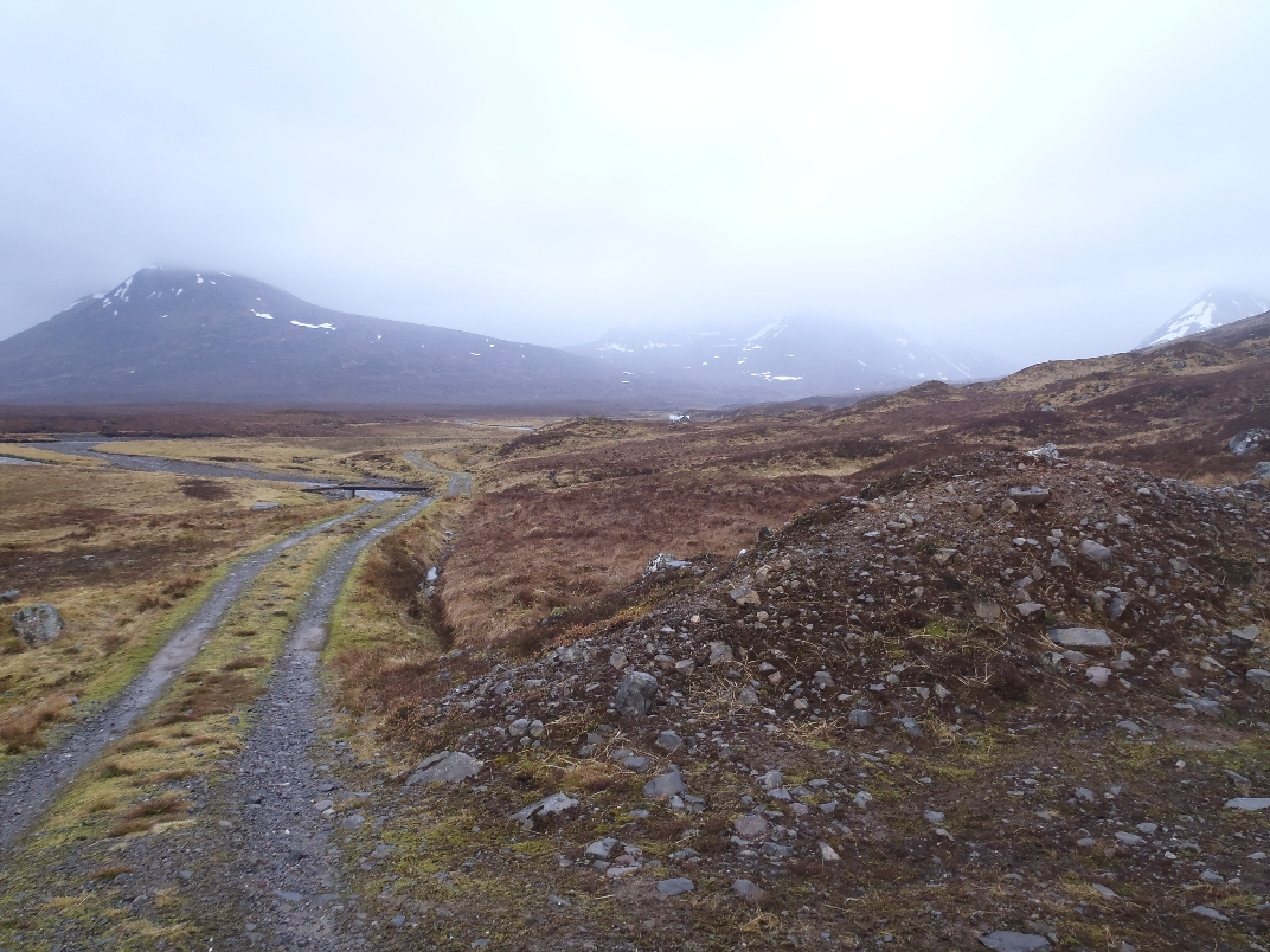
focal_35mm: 28
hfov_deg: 63.4
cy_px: 476
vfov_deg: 49.7
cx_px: 635
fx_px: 1027
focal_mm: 5
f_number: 3.5
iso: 100
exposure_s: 1/50
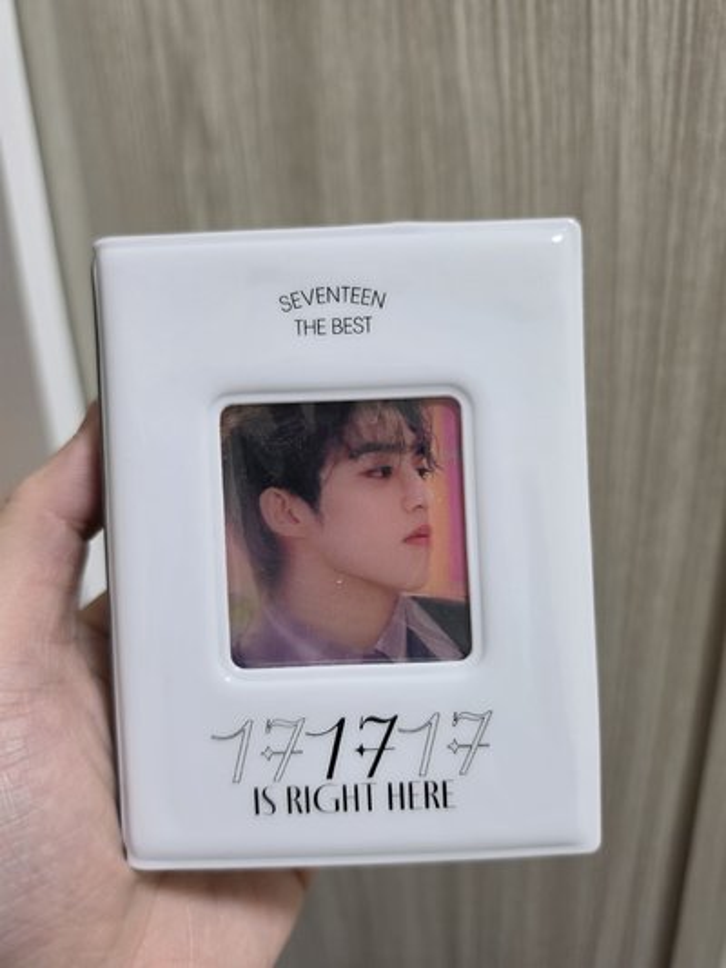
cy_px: 484
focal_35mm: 23
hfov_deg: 58.9
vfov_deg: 73.9
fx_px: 643
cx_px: 363
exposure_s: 1/120
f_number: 1.4
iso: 200
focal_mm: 6.5
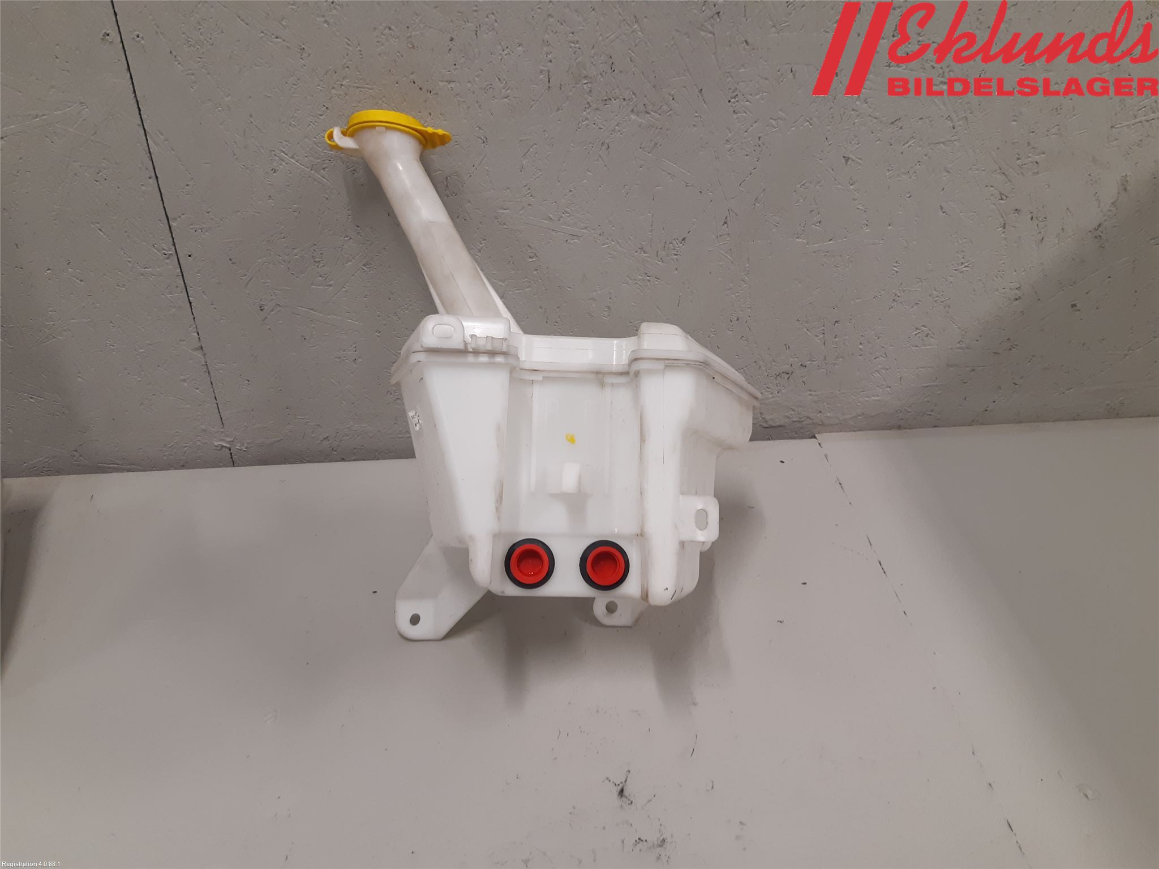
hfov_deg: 67.3
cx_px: 580
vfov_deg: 53.1
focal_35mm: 26
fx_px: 871
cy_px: 434
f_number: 1.7
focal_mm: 3.93
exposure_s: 1/50
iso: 100
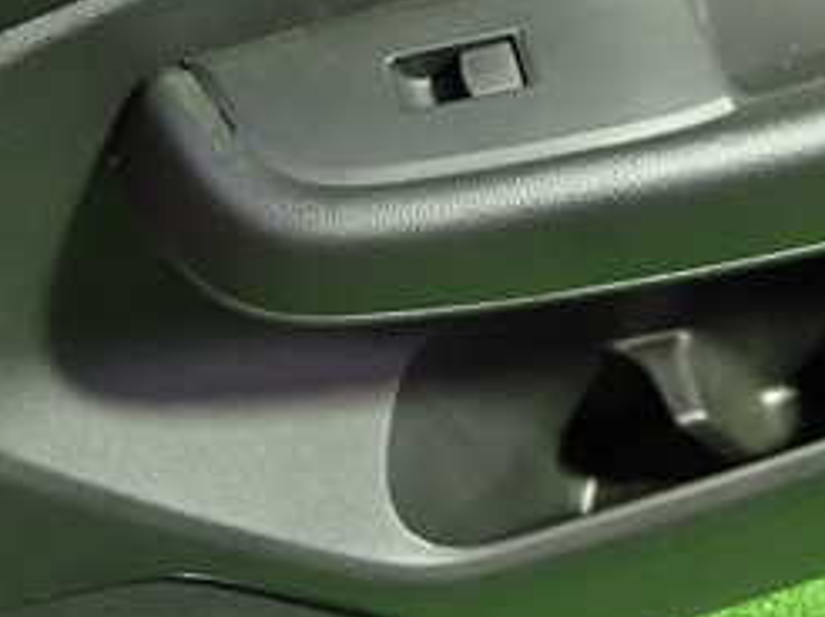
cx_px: 520
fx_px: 1452
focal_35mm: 61
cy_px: -7
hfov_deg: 31.6
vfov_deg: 23.0
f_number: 2
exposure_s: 1/30
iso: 640
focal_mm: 4.5
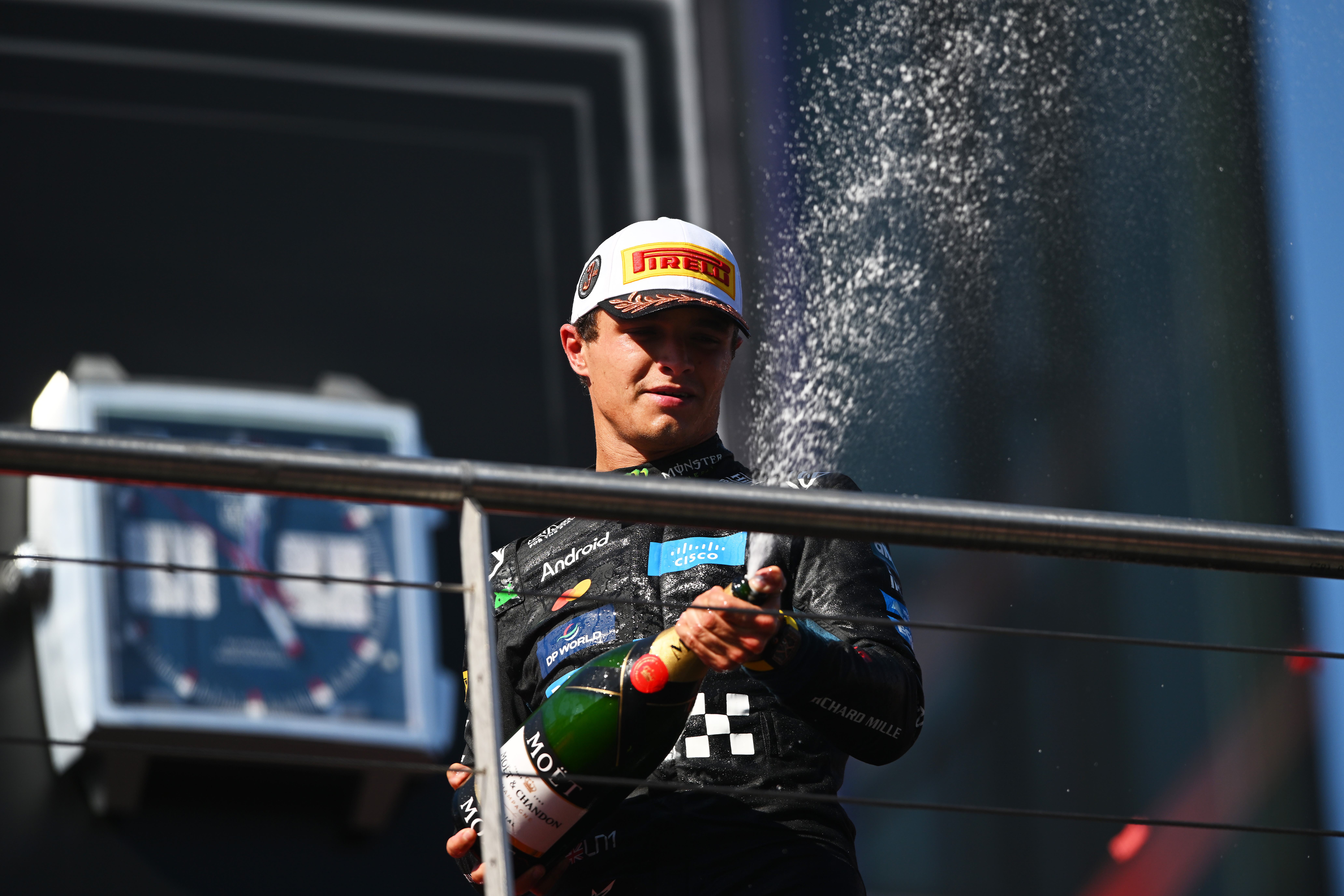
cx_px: 672
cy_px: 448
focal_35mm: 400
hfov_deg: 5.2
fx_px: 14932
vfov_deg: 3.4
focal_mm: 400
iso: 200
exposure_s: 1/2500
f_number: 4
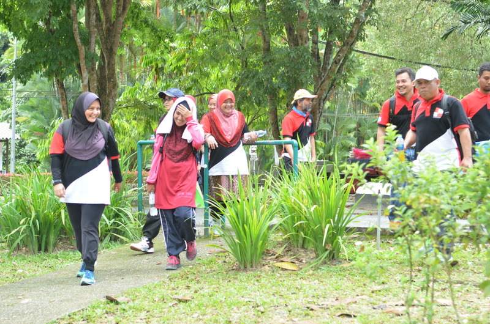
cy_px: 162
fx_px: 978
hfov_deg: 28.1
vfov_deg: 18.8
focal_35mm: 72
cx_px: 245
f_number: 4
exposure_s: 1/125
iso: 400
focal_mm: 48
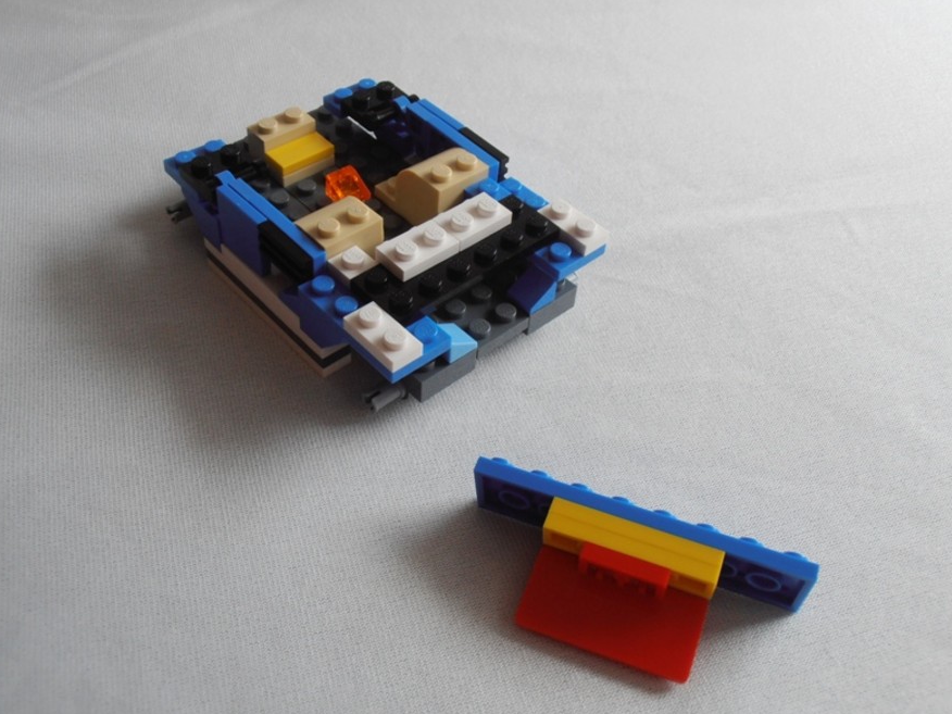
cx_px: 476
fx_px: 1045
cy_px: 355
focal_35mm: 38
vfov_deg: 37.7
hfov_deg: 49.0
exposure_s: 1/160
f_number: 3.9
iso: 80
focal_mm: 6.61
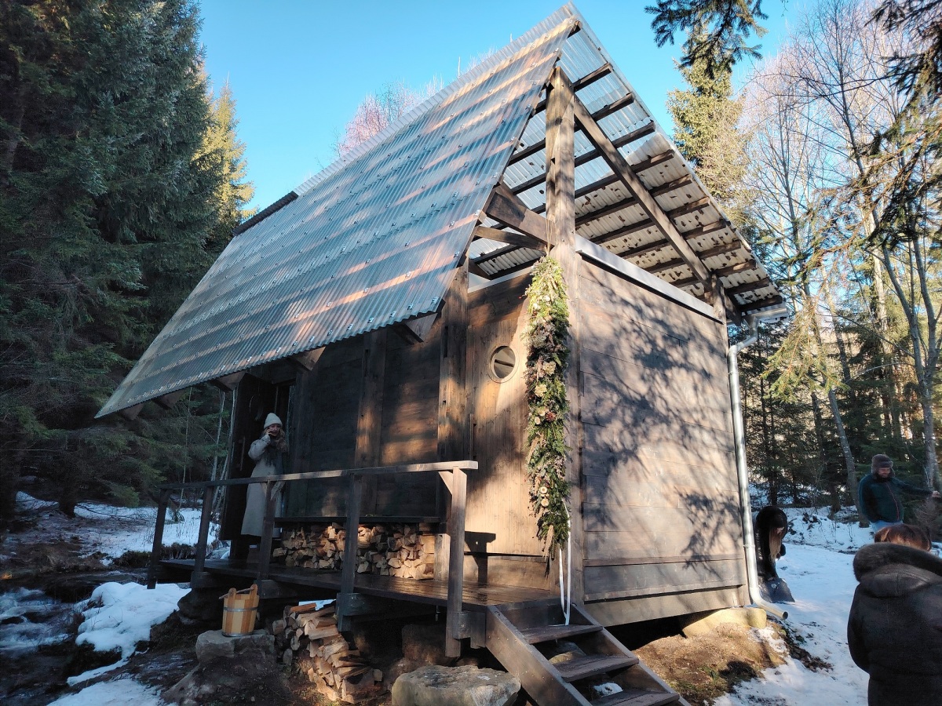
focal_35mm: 24
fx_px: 653
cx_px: 471
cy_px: 353
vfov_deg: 56.8
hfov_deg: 71.6
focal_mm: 5.25
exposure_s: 1/900
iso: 694
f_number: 1.75
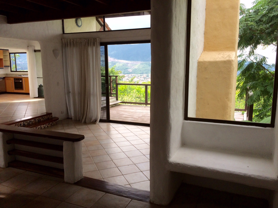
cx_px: 139
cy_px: 104
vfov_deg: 48.2
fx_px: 233
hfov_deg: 61.7
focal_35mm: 29
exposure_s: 1/414
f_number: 2.2
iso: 32
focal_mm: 4.15
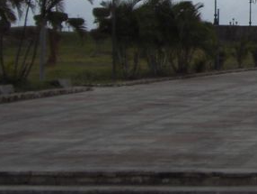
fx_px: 1011
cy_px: -46
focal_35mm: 136
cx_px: 442
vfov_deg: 10.7
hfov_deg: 13.2
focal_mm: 6.2
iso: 64
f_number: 8
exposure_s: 1/400
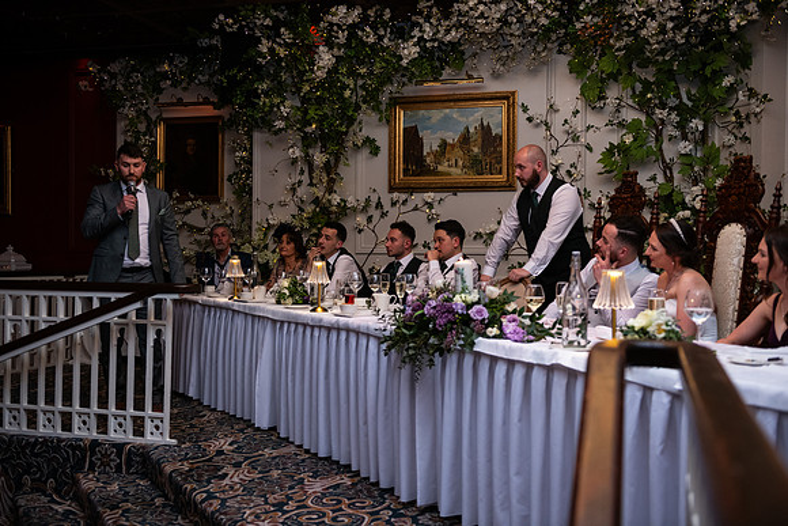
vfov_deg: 35.1
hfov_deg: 50.7
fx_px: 832
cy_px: 263
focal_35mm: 38
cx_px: 394
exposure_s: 1/160
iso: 1000
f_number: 3.5
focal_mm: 38
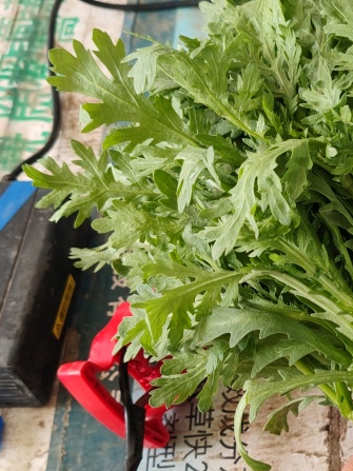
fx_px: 843
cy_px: 253
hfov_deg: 22.0
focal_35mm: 62
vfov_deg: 31.2
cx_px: 414
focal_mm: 4.84
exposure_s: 1/100
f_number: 1.88
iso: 593
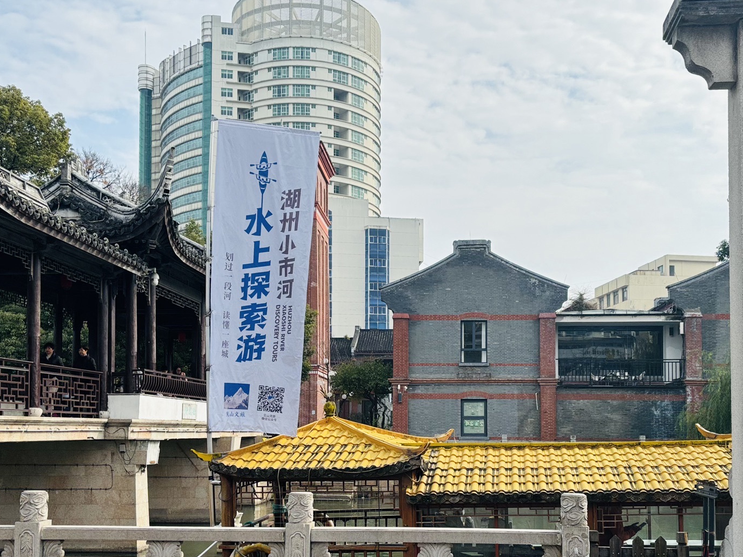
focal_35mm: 38
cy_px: 329
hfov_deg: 48.8
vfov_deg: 37.6
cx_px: 434
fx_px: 815
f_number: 1.6
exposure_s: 1/3650
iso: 50
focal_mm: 5.96
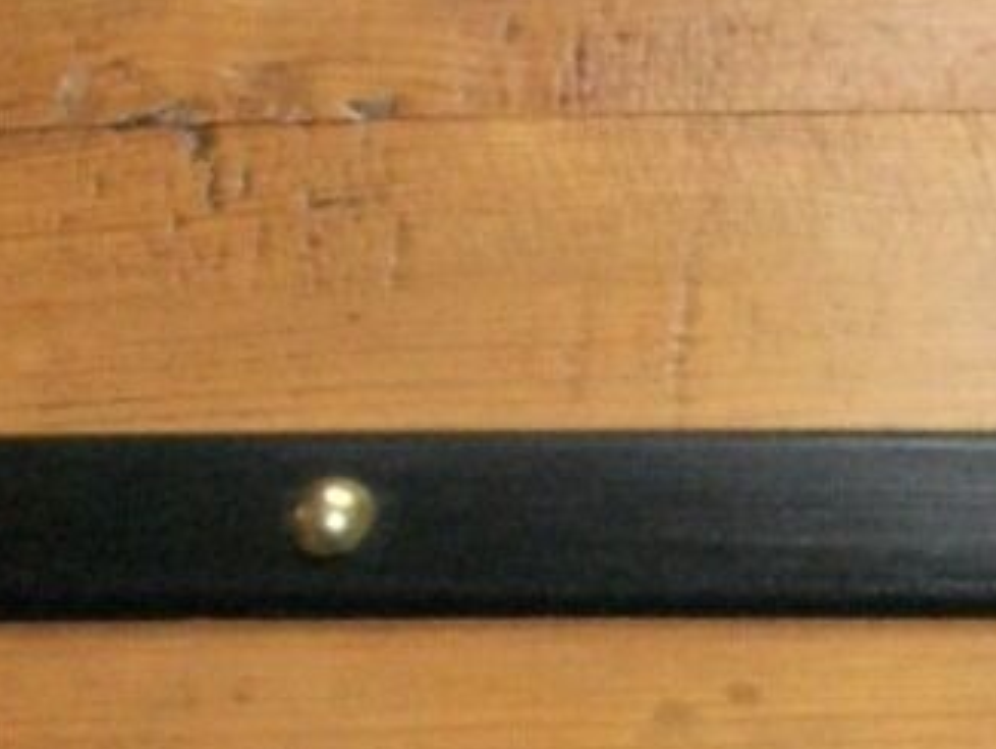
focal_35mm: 201
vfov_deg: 7.3
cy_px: 1113
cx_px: 1436
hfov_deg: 9.6
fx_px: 5788
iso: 160
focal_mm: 5.7
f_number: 2.9
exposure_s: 1/30
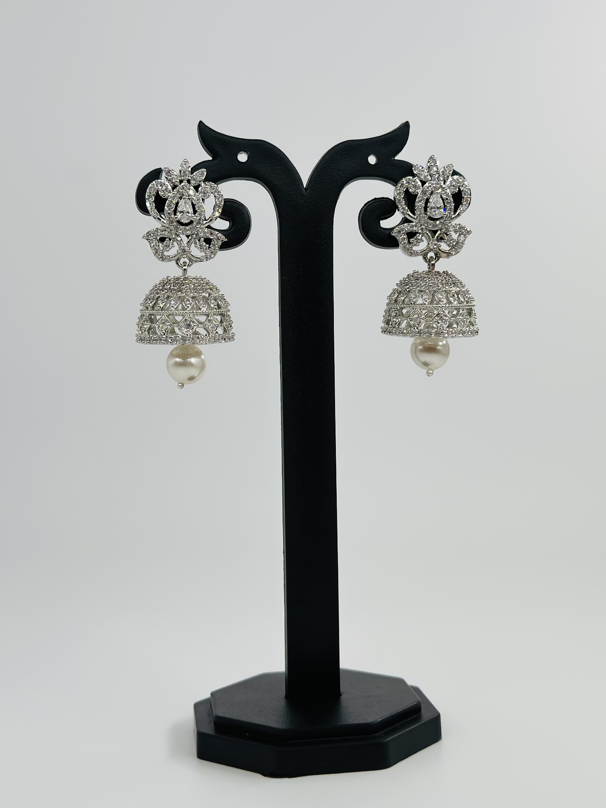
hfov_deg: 30.3
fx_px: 1120
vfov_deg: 39.7
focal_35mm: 48
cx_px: 303
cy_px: 404
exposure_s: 1/2203
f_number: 1.78
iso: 80
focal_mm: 6.86
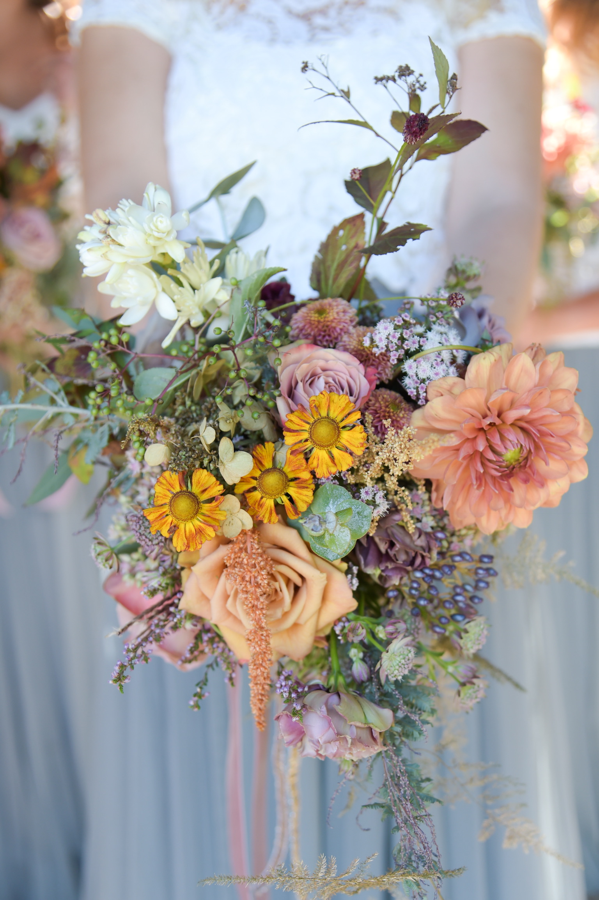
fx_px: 1149
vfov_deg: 42.8
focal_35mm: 46
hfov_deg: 29.2
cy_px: 450
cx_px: 300
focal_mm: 46
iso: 500
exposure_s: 1/320
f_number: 4
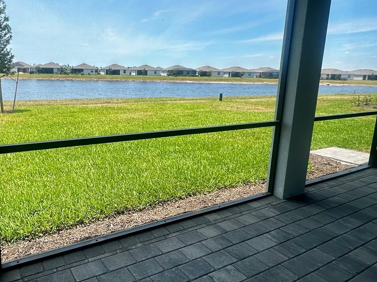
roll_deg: -1.6
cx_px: 119
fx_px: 283
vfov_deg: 52.8
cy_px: 120
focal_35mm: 26
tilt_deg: -9.2
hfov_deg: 65.1
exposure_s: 1/1062
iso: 40
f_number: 2.2
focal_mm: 2.22
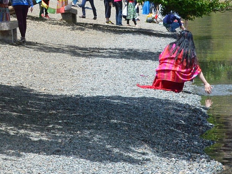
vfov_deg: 5.7
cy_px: -37
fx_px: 1738
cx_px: 39
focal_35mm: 260
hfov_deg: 7.6
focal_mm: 55
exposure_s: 1/400
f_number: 11
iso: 400
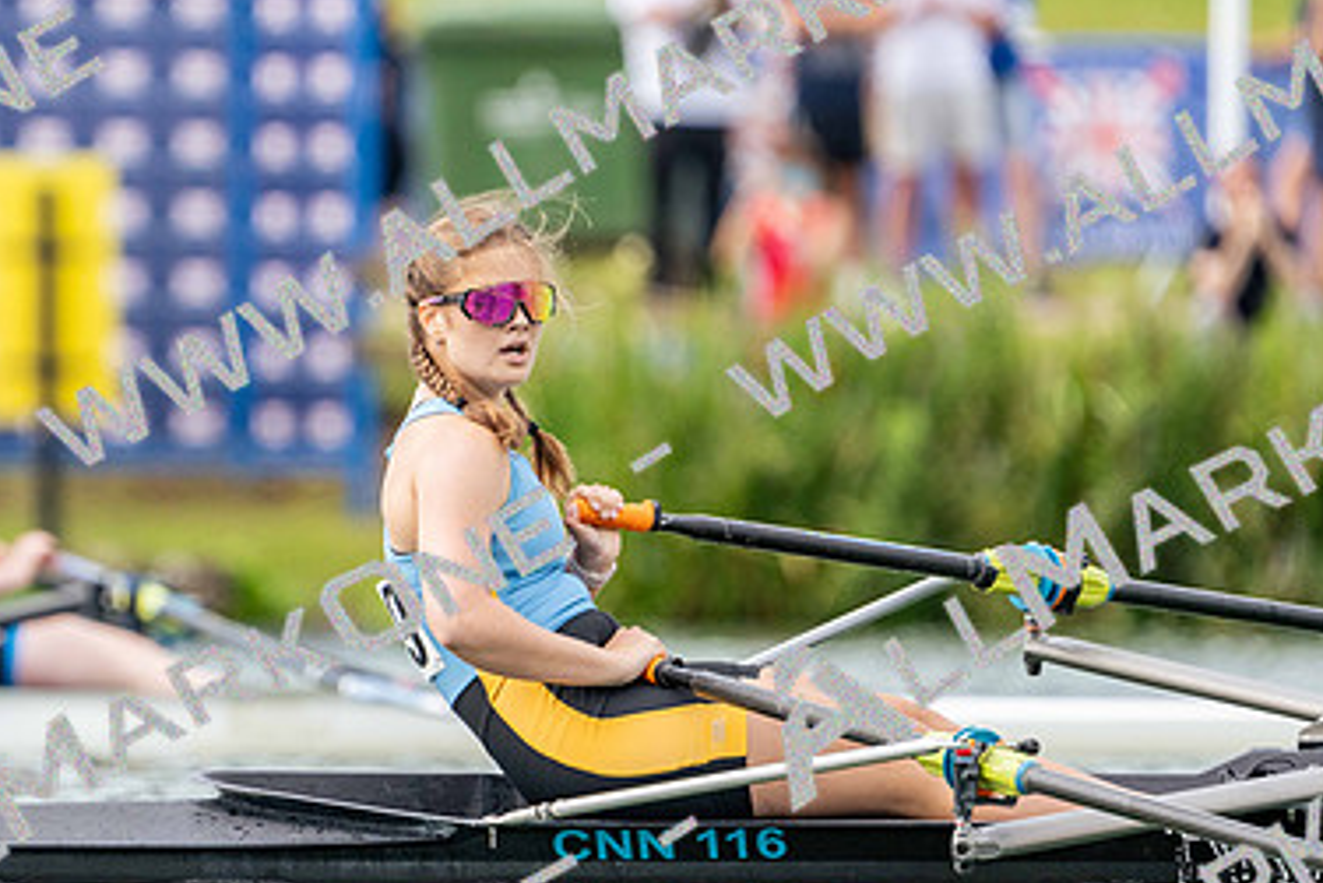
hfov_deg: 2.2
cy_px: 477
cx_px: 471
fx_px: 34042
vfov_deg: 1.5
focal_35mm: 926
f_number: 6.3
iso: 800
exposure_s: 1/1600
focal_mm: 600
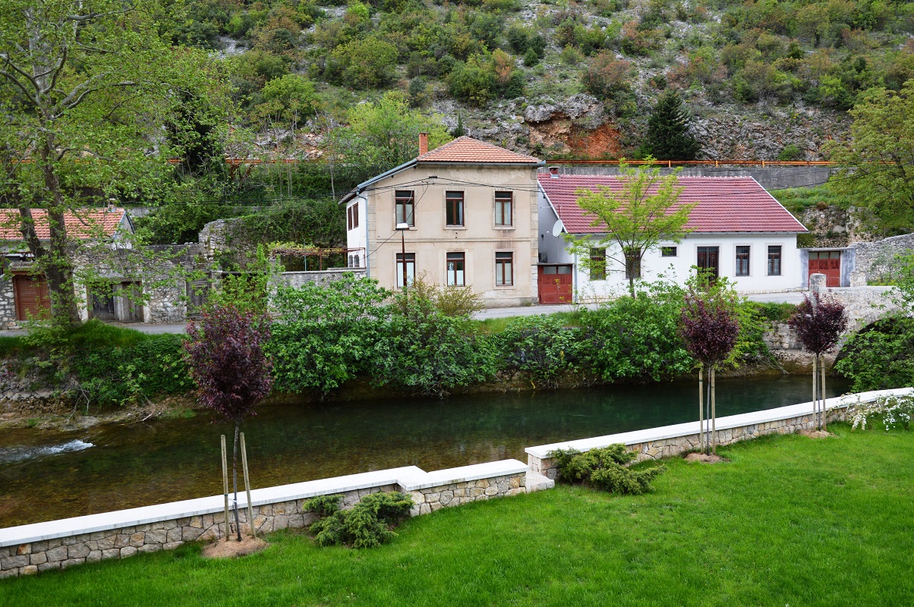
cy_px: 304
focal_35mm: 27
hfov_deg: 67.4
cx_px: 457
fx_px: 685
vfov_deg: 47.8
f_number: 5.6
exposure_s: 1/125
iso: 400
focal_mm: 18
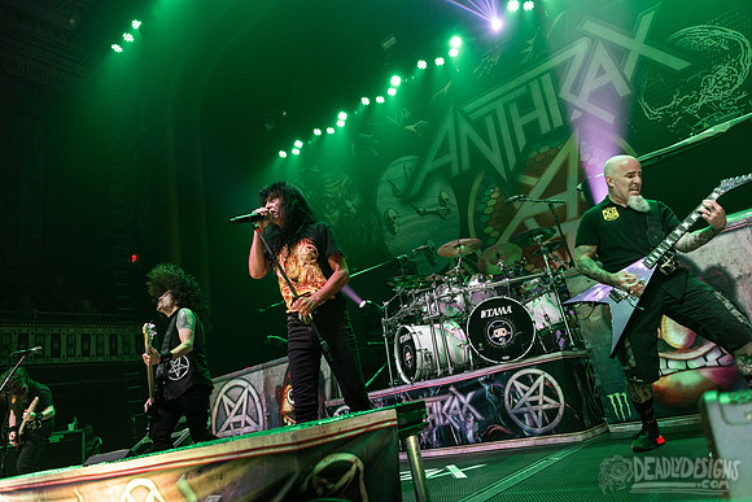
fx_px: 501
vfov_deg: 53.2
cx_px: 376
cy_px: 251
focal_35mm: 24
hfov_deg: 73.7
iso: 2500
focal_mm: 24
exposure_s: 1/640
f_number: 3.2
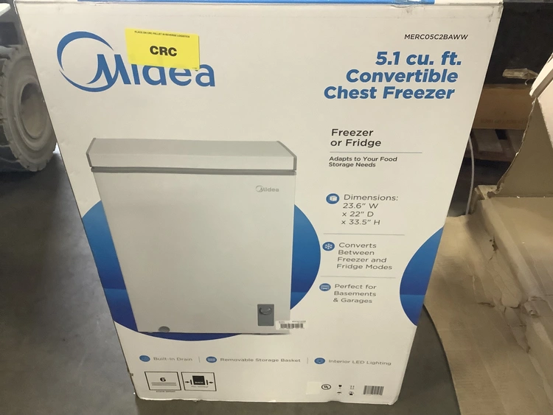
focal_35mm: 31
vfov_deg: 45.5
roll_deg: -0.4
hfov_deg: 58.3
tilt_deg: -35.3
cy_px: 208
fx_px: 495
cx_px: 276
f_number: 2.4
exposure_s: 1/60
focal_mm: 3.3
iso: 320
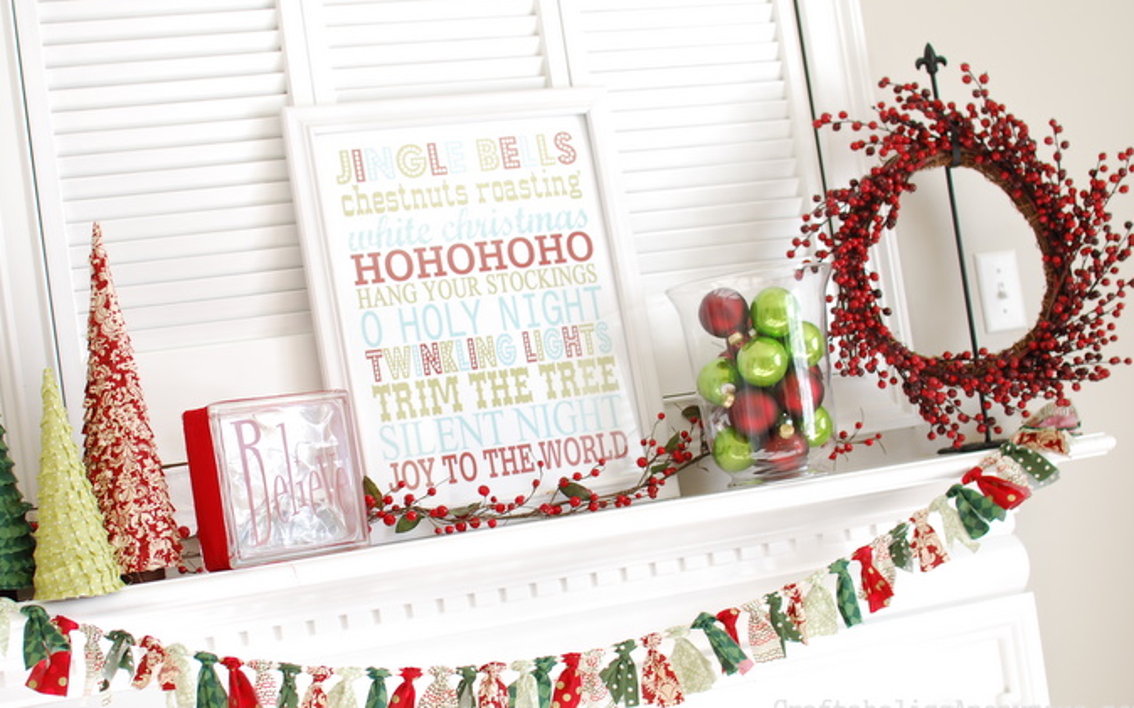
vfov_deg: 20.4
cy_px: 416
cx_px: 486
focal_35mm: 64
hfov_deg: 32.1
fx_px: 1965
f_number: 2.8
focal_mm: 35
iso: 100
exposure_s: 1/20
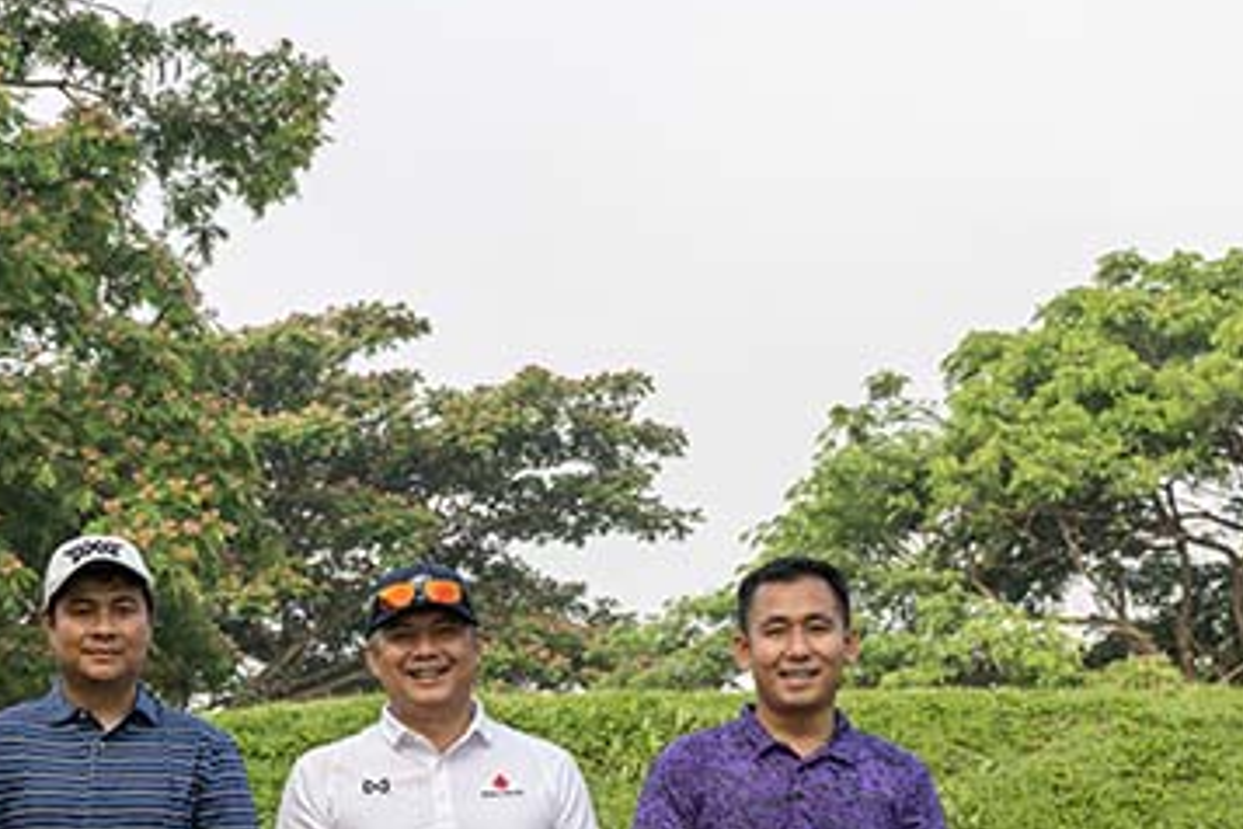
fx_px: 3901
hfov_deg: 17.2
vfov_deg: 12.0
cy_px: 846
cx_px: -310
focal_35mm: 113
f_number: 8
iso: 720
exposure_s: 1/500
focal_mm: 42
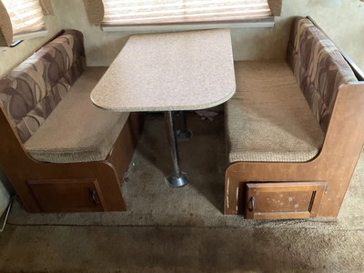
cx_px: 182
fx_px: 305
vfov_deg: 48.2
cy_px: 136
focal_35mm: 29
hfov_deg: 61.7
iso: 320
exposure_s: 1/39
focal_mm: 3
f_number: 1.8
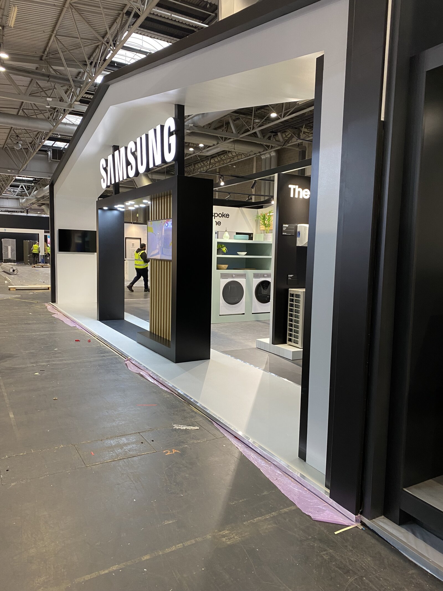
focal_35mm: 26
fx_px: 444
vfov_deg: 67.3
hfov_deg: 53.1
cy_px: 296
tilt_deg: -6.5
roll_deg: -0.2
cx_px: 222
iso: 160
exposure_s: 1/50
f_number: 1.8
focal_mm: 4.25
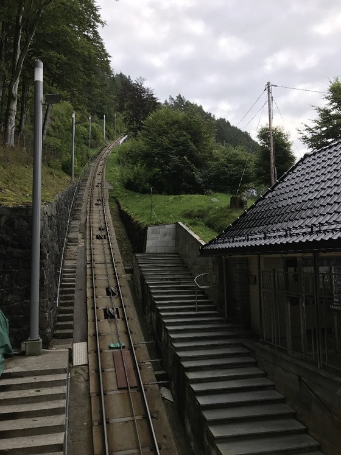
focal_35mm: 28
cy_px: 228
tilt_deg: +6.9
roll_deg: +1.2
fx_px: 368
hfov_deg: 49.7
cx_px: 170
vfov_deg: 63.5
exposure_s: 1/798
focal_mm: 3.99
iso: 20
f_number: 1.8
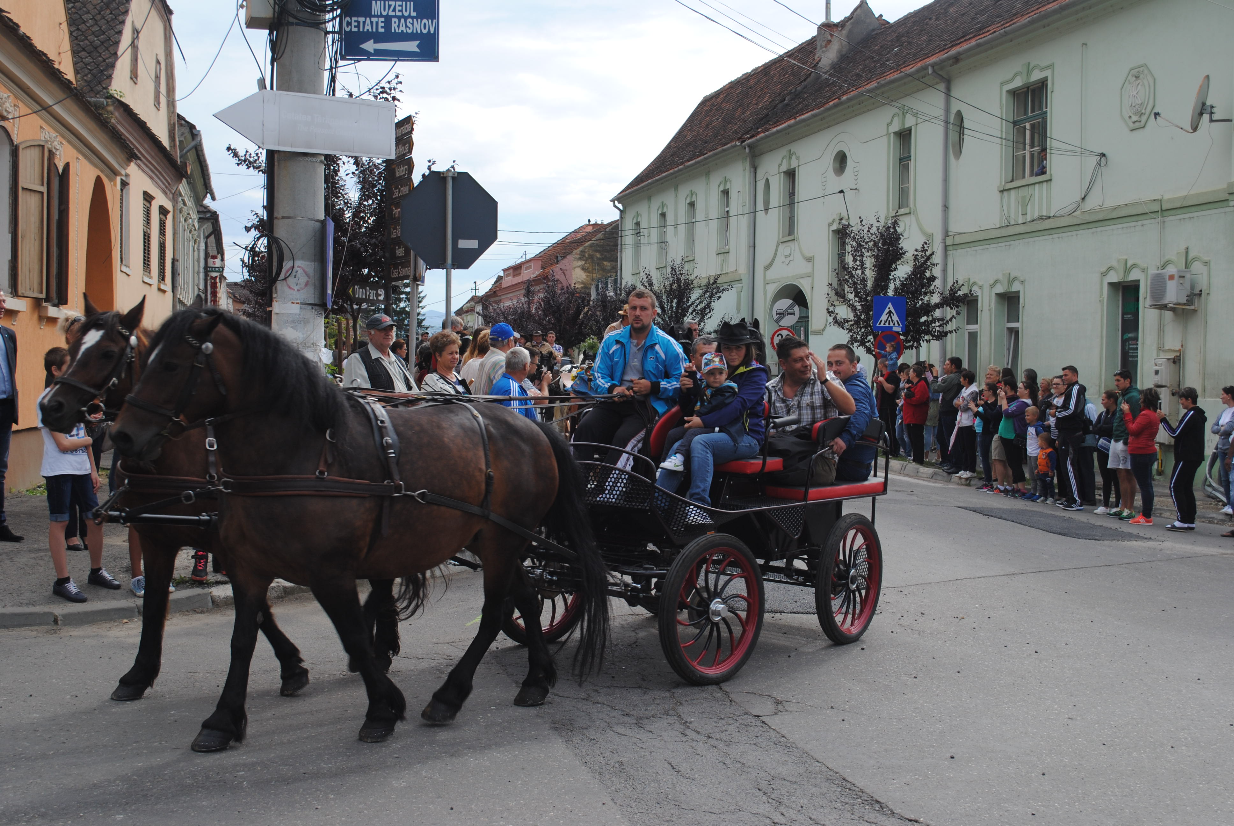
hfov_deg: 43.6
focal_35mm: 45
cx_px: 617
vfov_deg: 29.9
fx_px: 1544
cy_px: 413
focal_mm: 30
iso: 100
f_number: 6.3
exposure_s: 1/160
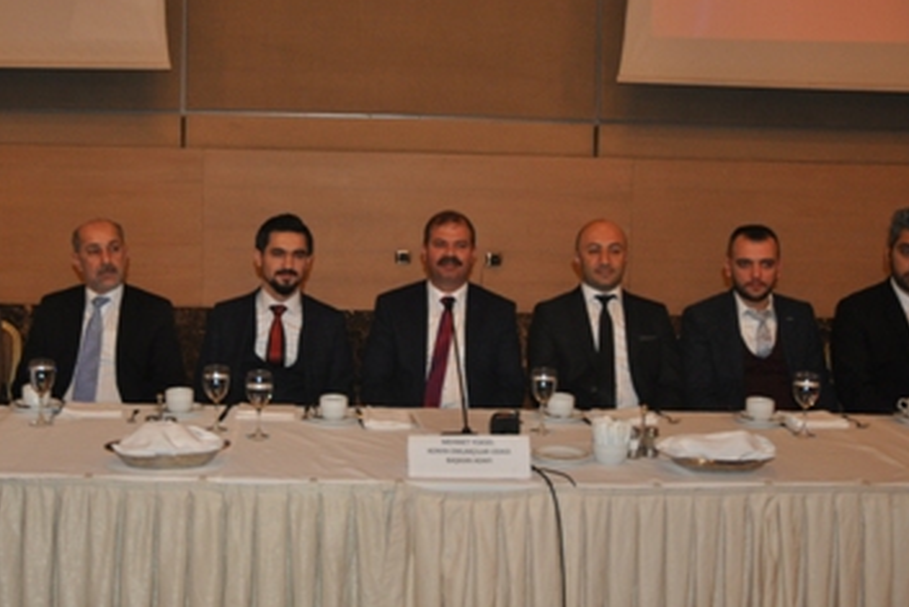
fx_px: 1203
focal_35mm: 48
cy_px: 225
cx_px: 369
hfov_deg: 41.2
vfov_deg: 28.2
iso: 800
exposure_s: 1/60
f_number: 3.8
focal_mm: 25
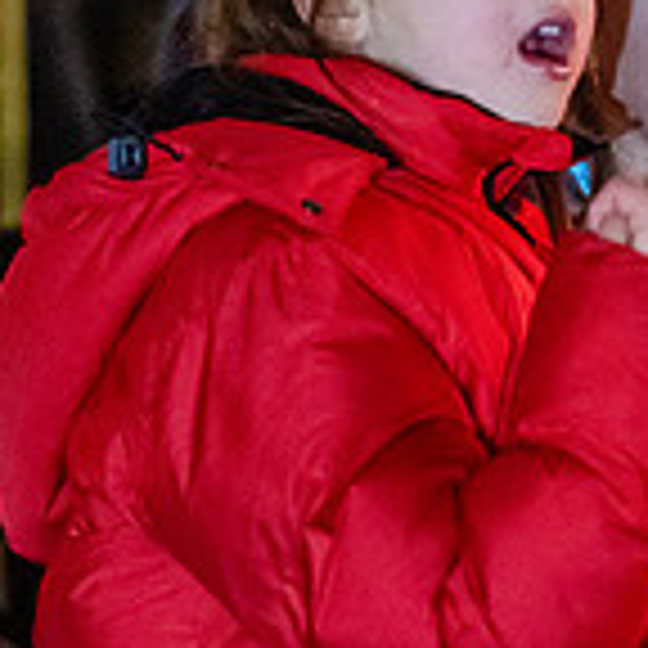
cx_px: 360
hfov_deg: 7.3
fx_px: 5083
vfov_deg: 7.3
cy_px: -11
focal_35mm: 240
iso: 8000
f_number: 2.8
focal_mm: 70
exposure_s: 1/160
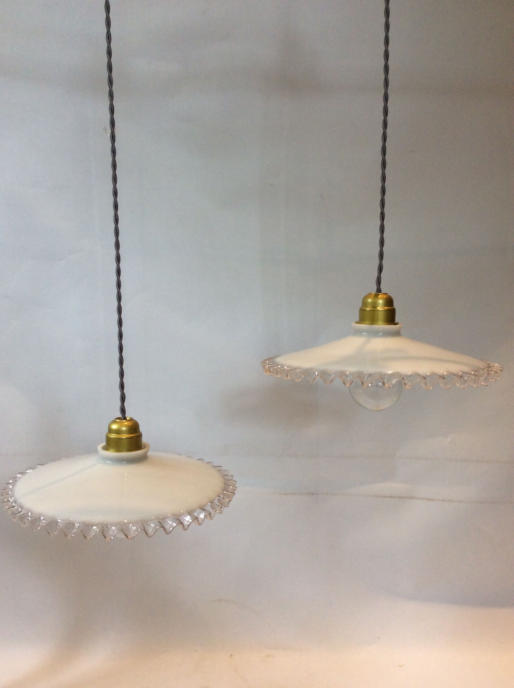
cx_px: 257
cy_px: 344
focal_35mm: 32
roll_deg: -0.2
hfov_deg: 44.1
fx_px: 635
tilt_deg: -8.3
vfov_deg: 56.9
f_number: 2.4
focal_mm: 3.3
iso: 50
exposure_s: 1/25
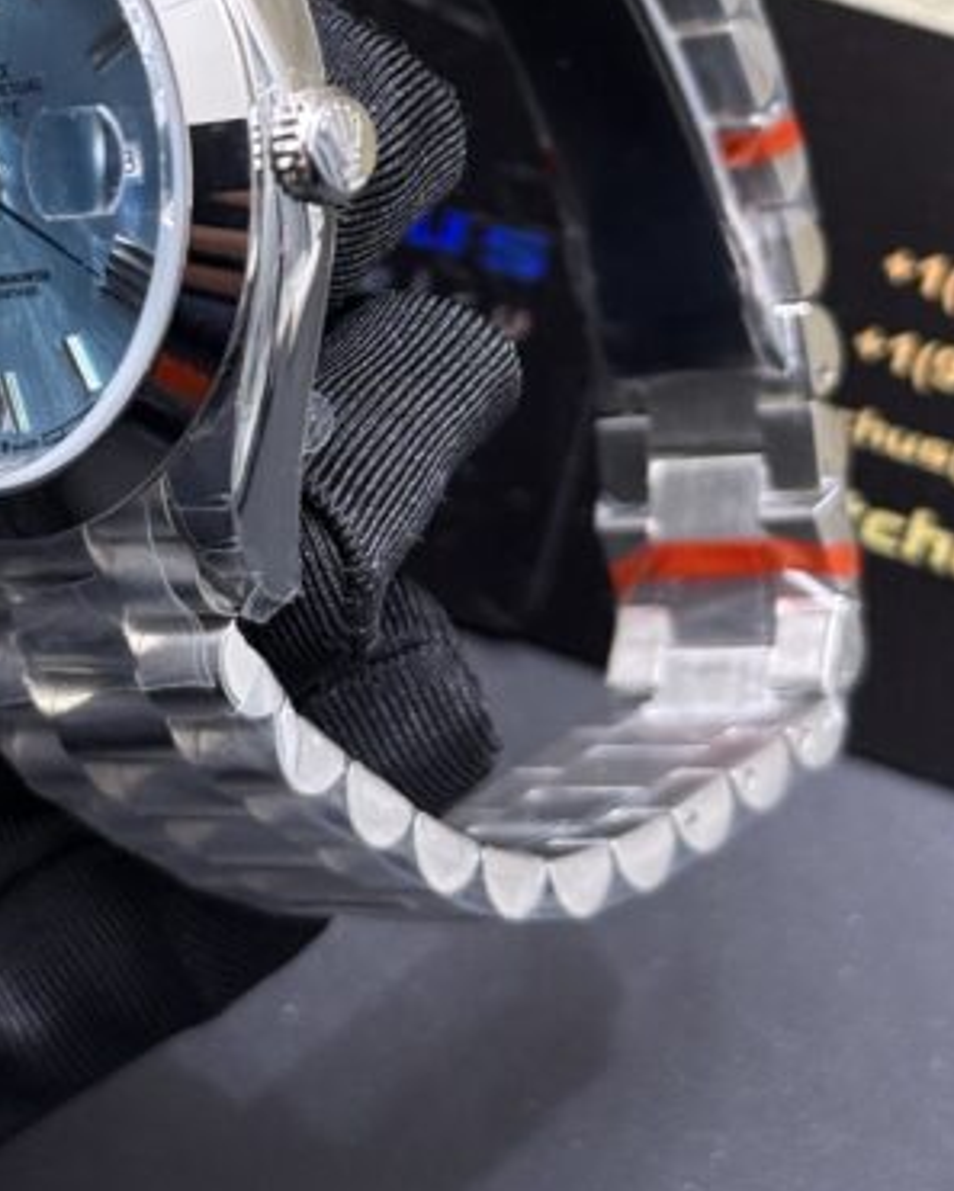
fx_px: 3563
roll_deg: -7.1
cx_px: 286
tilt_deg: -38.8
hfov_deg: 15.2
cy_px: 173
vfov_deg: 18.7
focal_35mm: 101
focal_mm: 6.76
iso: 250
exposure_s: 1/60
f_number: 1.78
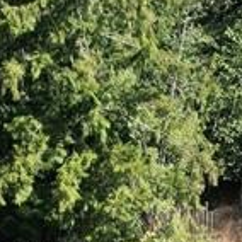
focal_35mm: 135
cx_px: 257
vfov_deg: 12.6
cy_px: 290
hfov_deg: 12.7
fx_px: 1068
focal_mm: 8.38
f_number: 2.8
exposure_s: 1/40
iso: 100
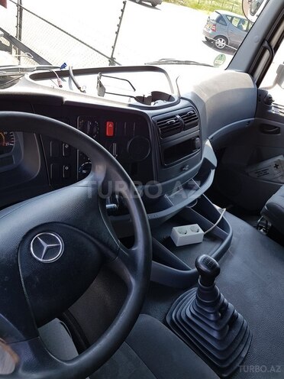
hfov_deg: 53.1
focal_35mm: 26
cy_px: 190
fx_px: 284
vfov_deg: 67.3
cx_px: 142
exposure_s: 1/282
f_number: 1.7
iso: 40
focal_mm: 4.2
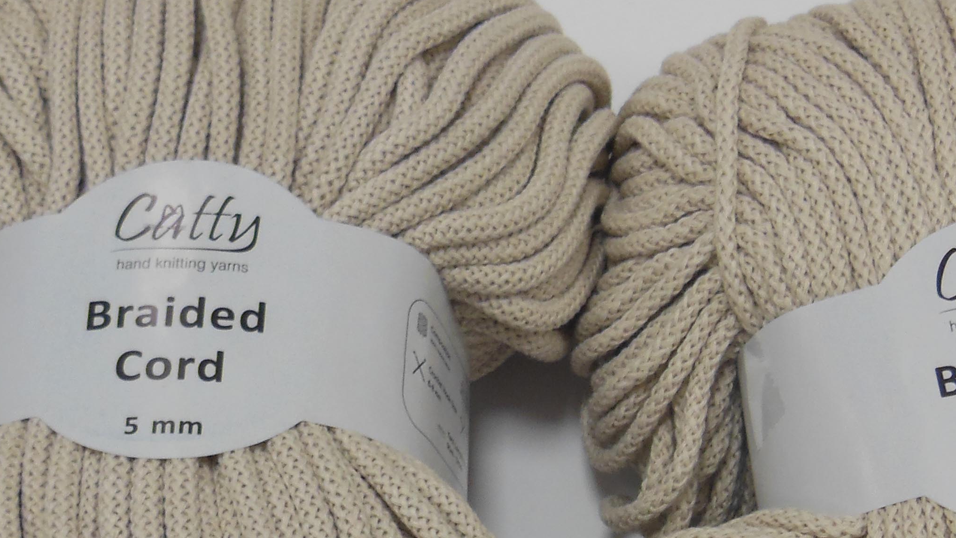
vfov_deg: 10.8
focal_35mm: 111
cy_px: 621
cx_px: 611
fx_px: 2814
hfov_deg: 19.2
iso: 160
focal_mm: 8
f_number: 4.4
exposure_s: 1/30
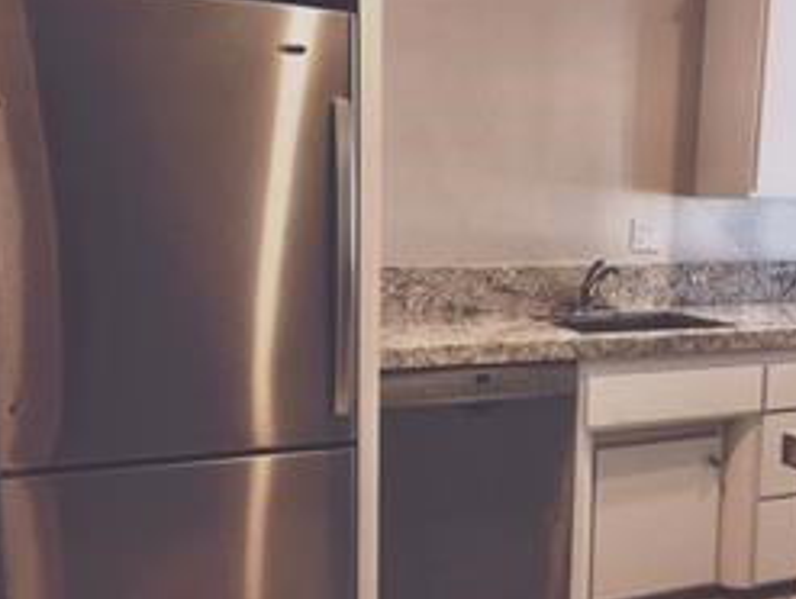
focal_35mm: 40
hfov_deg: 46.0
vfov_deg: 36.0
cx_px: 537
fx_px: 921
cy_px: 348
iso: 32
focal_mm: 4.15
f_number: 2.2
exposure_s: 1/15
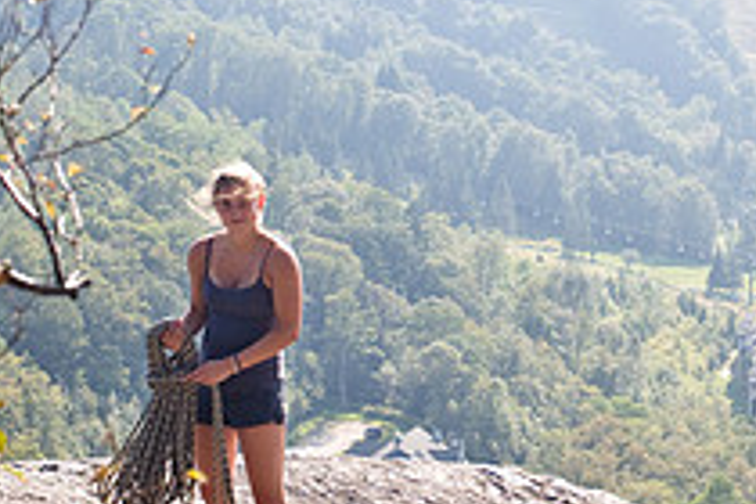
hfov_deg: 14.7
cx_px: 684
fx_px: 2898
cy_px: 61
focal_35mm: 138
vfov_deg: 9.9
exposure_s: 1/1250
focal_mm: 50
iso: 400
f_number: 6.3
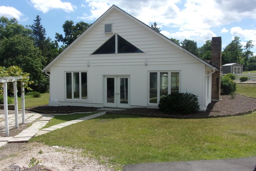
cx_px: 129
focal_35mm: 30
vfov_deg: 43.6
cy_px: 86
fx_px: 213
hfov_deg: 61.9
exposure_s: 1/240
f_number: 10.8
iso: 200
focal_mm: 5.1
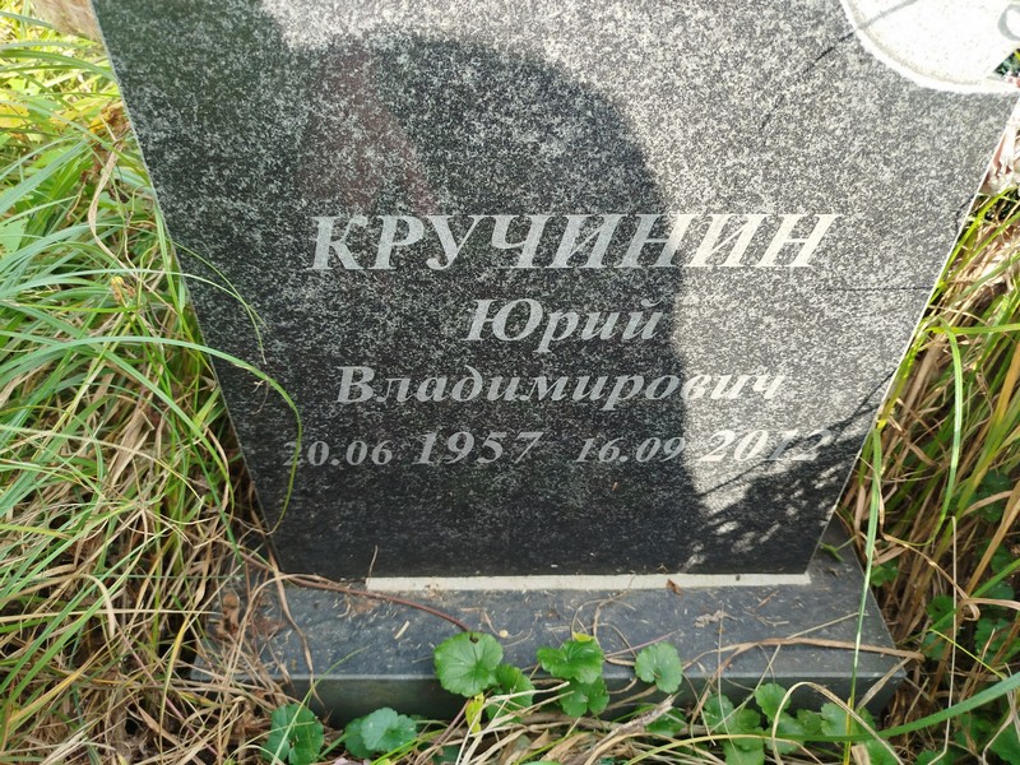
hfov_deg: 71.6
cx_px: 510
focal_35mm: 24
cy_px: 382
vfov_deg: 56.8
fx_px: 707
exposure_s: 1/108
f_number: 1.7
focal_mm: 5.31
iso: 50
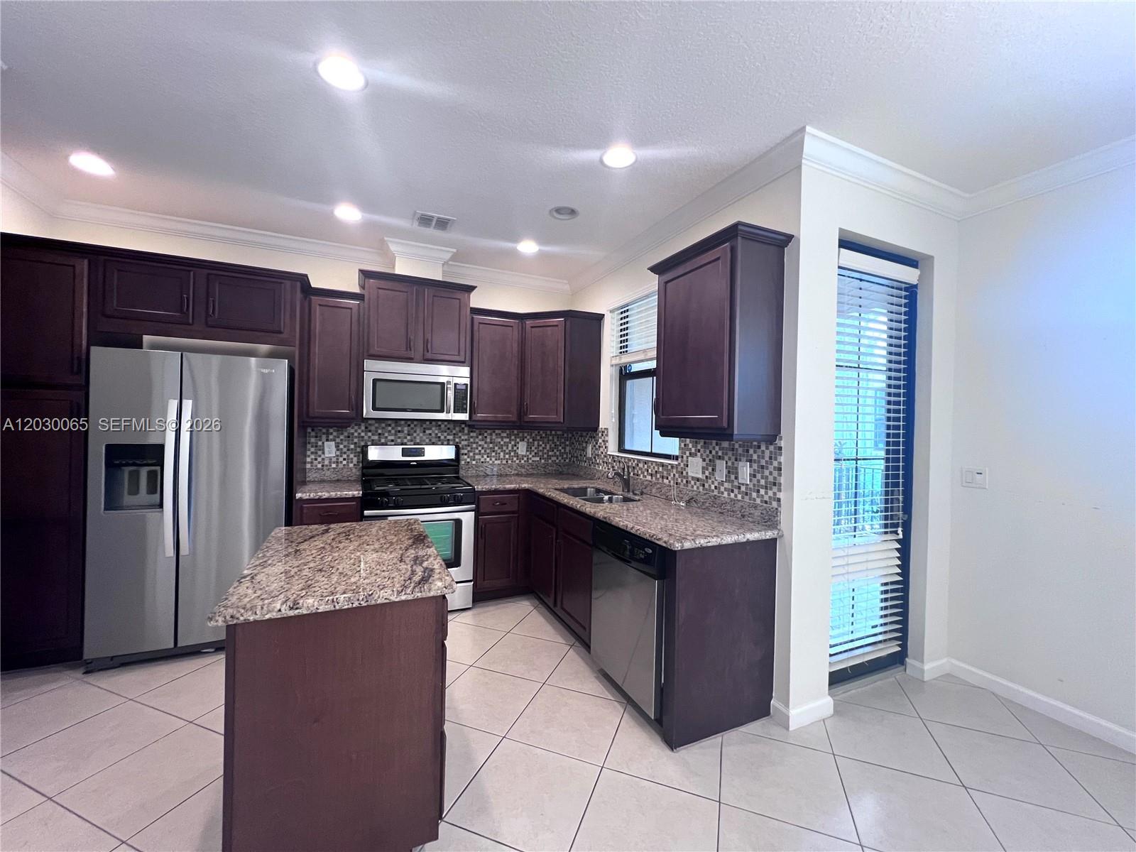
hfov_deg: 106.2
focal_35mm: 13
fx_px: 427
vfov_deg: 89.9
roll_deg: -1.0
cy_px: 426
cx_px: 568
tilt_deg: -1.3
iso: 250
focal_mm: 1.57
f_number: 1.8
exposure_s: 1/60
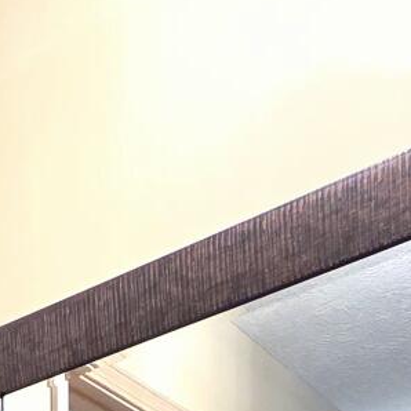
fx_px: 1034
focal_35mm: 77
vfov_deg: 15.3
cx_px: -161
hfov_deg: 20.1
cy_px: 928
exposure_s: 1/60
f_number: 2.2
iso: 640
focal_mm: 2.2
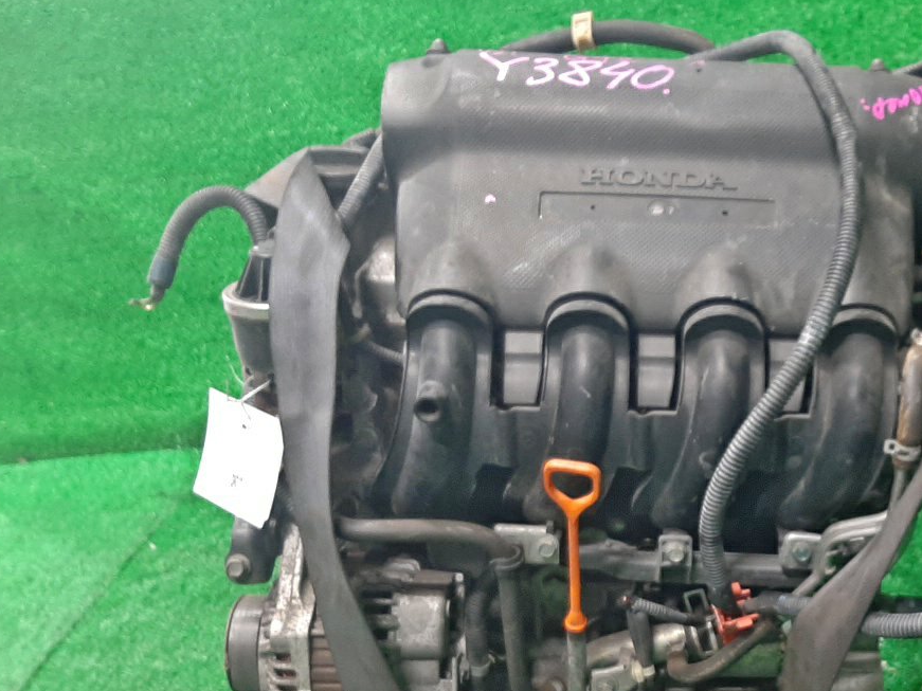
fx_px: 1145
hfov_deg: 42.0
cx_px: 731
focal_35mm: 43
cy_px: 542
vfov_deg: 32.8
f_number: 1.7
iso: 170
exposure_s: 1/33
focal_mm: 3.93
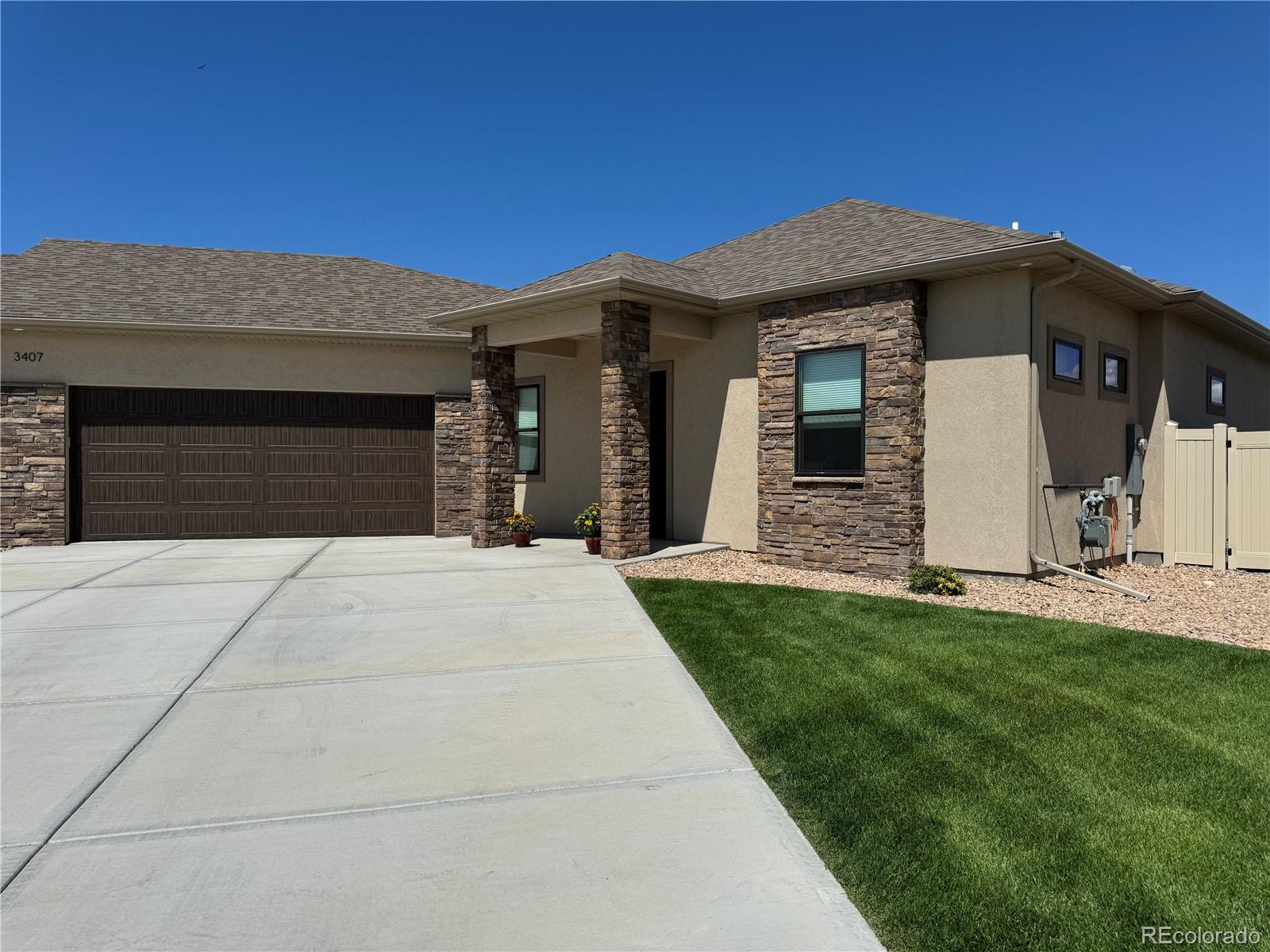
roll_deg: -0.3
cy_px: 476
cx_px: 635
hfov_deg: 71.6
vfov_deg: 56.8
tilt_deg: -0.3
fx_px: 881
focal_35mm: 24
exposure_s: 1/9009
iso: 80
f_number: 1.78
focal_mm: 6.76
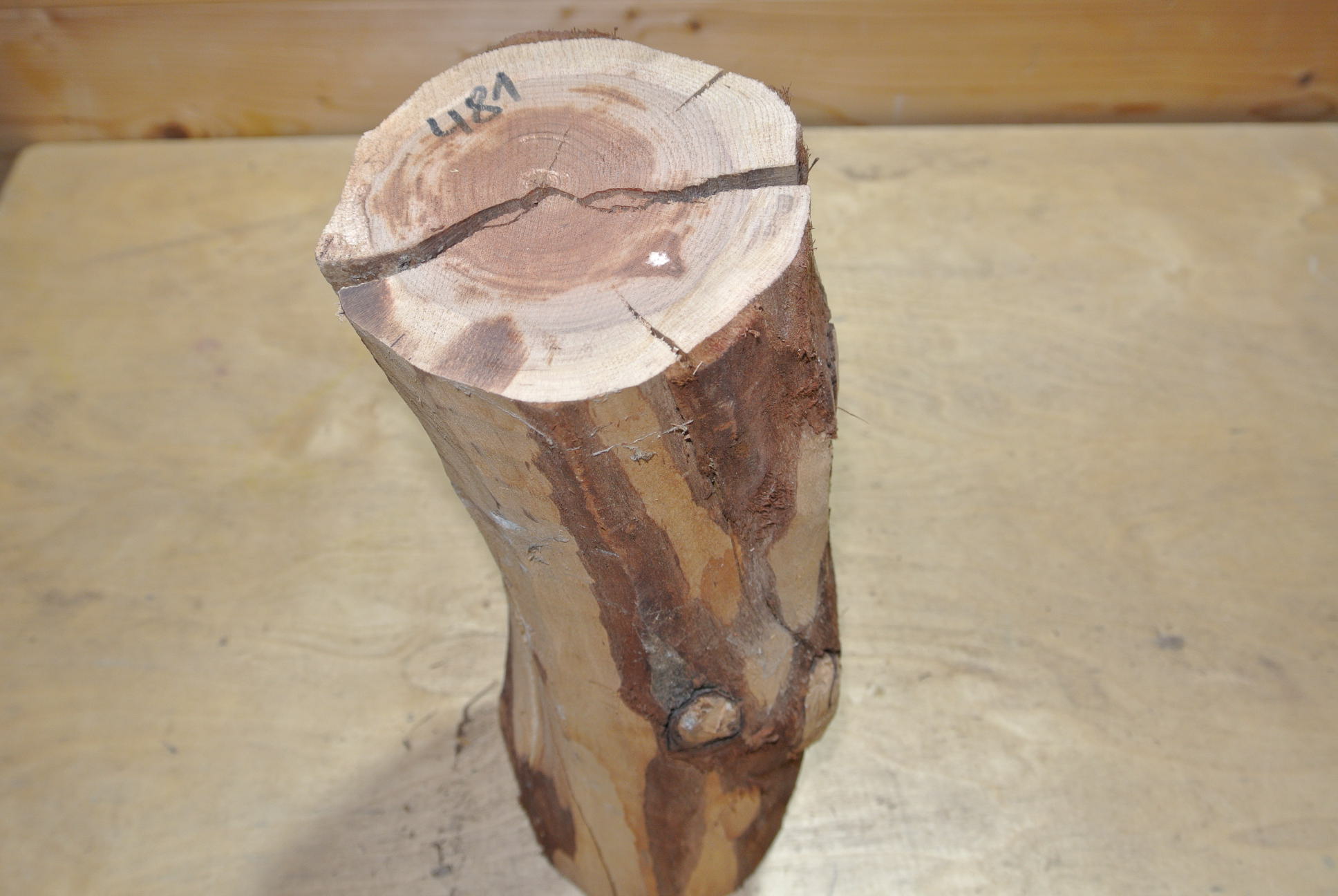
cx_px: 669
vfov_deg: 36.0
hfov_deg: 51.8
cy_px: 448
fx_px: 1377
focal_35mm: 37
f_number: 4
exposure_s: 1/60
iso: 200
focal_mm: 14
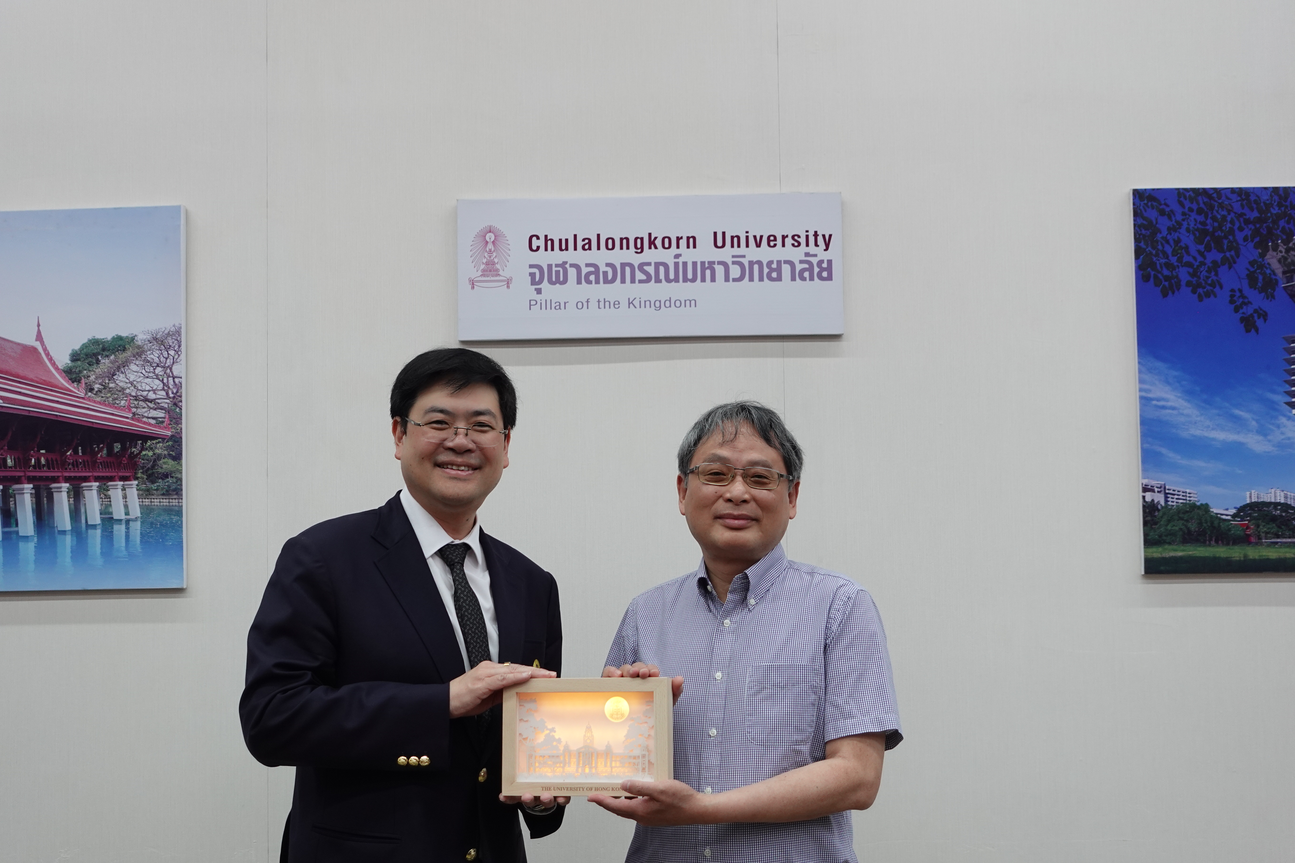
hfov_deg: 45.4
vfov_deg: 31.2
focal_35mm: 43
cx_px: 648
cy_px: 432
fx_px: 1547
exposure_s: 1/50
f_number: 2.8
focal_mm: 16.29
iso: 320
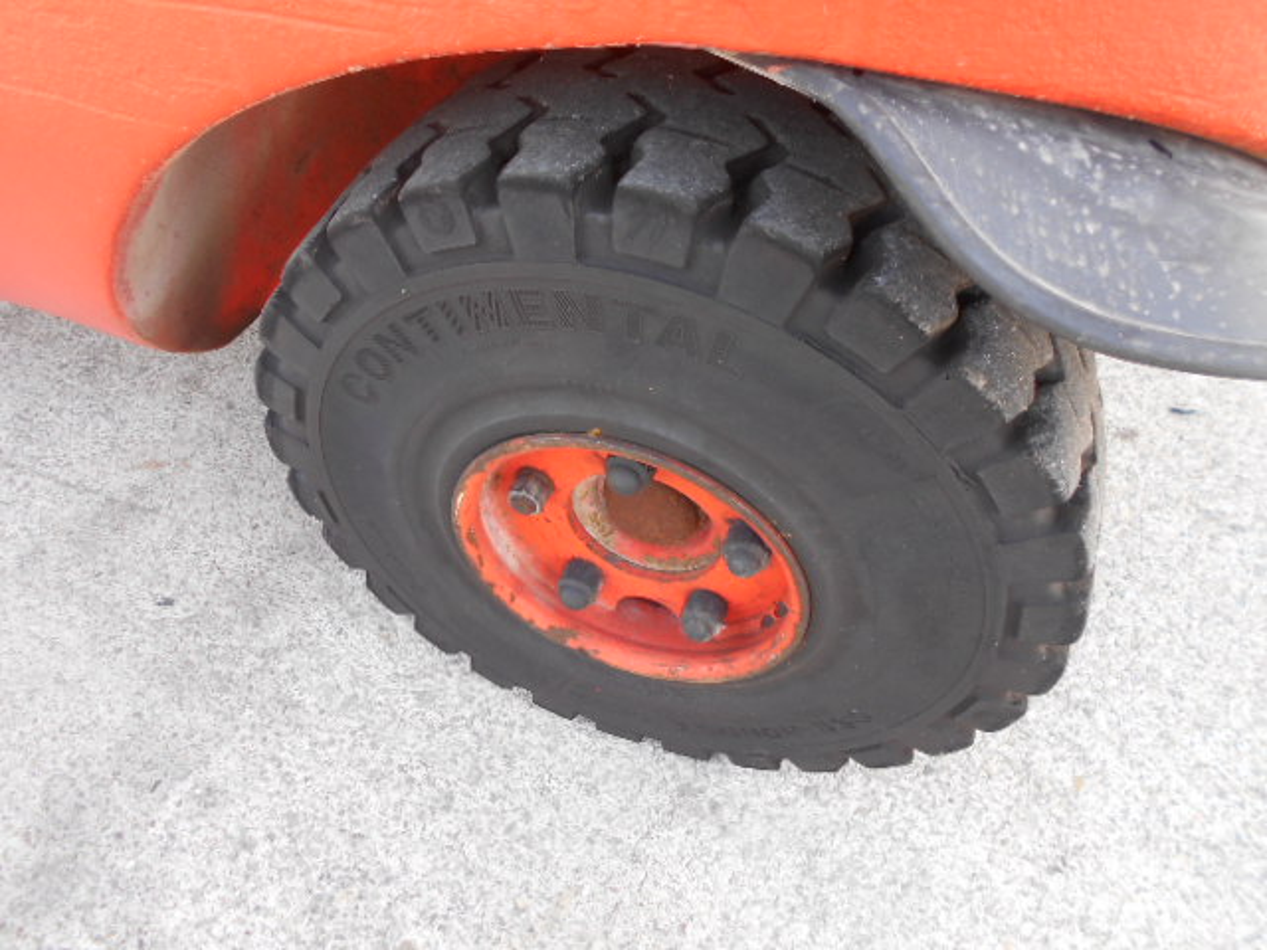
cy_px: 475
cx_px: 634
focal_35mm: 26
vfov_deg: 53.1
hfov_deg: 67.3
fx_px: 952
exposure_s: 1/50
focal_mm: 4.6
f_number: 3.2
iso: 80
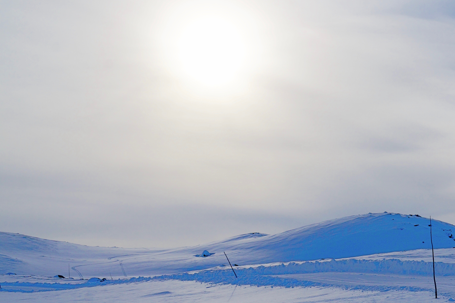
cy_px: 212
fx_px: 720
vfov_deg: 23.6
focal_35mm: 57
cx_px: 385
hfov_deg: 33.7
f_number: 13
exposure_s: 1/500
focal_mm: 22
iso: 100
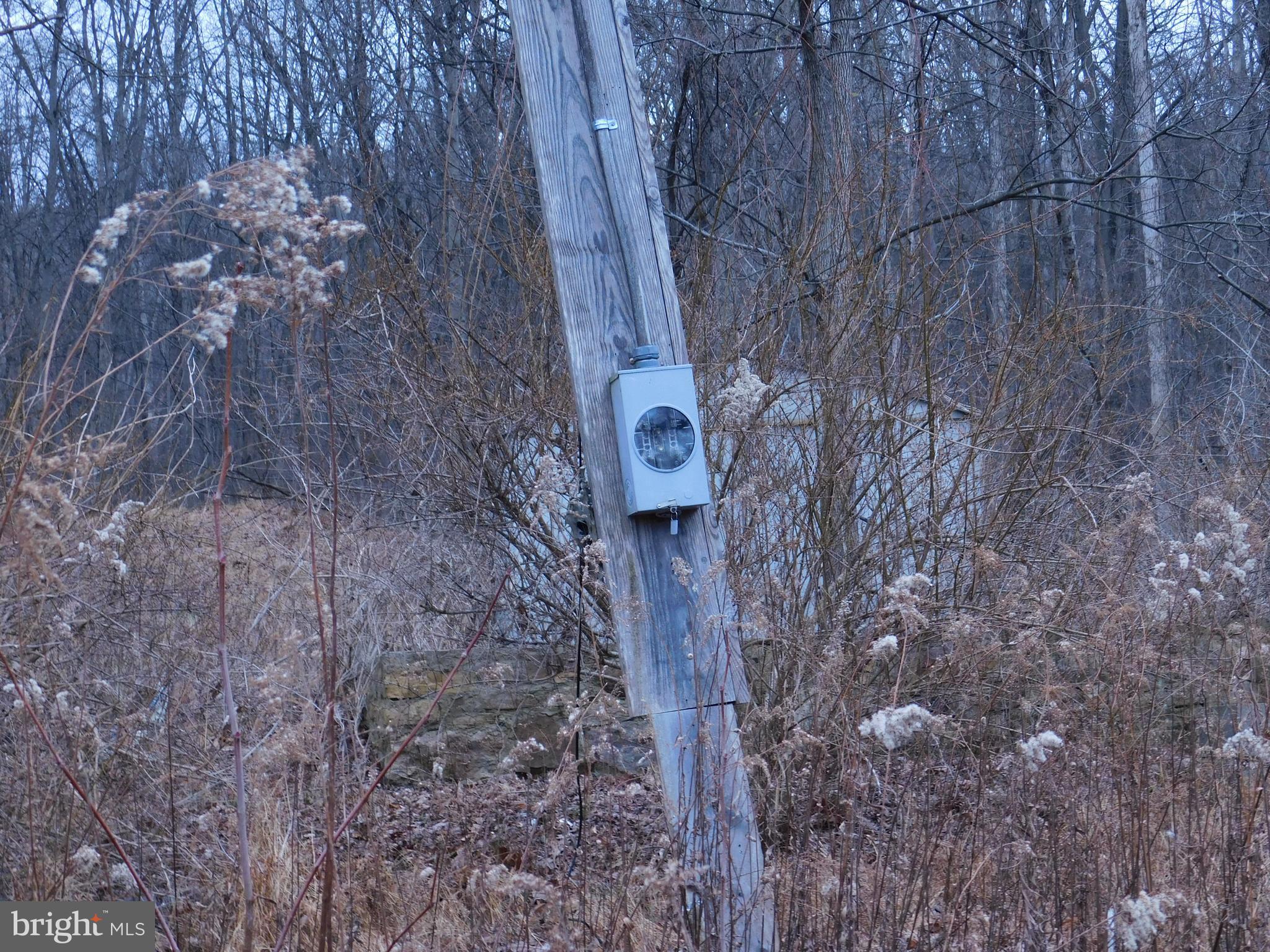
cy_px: 476
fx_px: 2421
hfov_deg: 29.4
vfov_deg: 22.3
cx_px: 635
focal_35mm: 66
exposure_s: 1/40
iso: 125
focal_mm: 11.7
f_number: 4.2
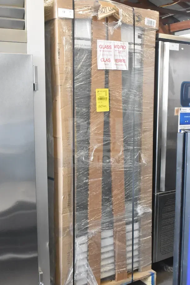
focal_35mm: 44
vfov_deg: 45.0
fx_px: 344
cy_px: 142
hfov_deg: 30.8
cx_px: 95
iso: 6400
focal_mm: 29
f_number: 6.3
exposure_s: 1/160
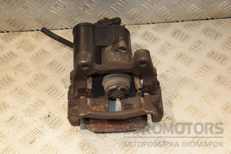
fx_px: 385
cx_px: 116
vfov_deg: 22.6
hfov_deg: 33.4
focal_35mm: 60
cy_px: 77
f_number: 5
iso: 800
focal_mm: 40
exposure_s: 1/200
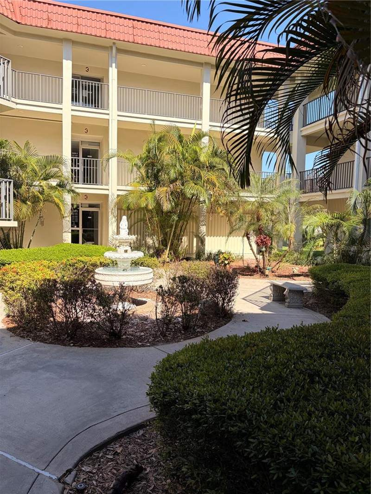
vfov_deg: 67.3
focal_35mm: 26
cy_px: 247
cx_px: 186
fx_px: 371
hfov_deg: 53.1
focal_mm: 5.96
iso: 50
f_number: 1.6
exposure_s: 1/1667
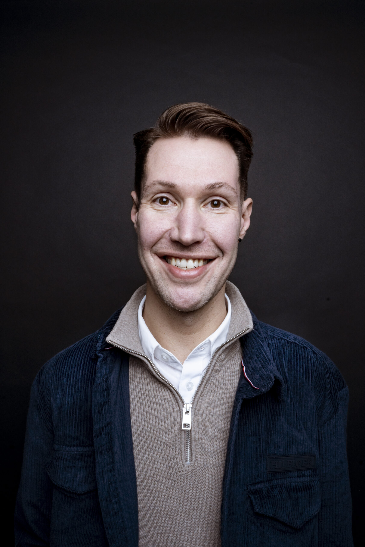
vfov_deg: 61.9
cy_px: 274
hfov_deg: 43.6
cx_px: 182
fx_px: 456
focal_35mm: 30
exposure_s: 1/100
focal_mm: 20
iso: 200
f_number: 22
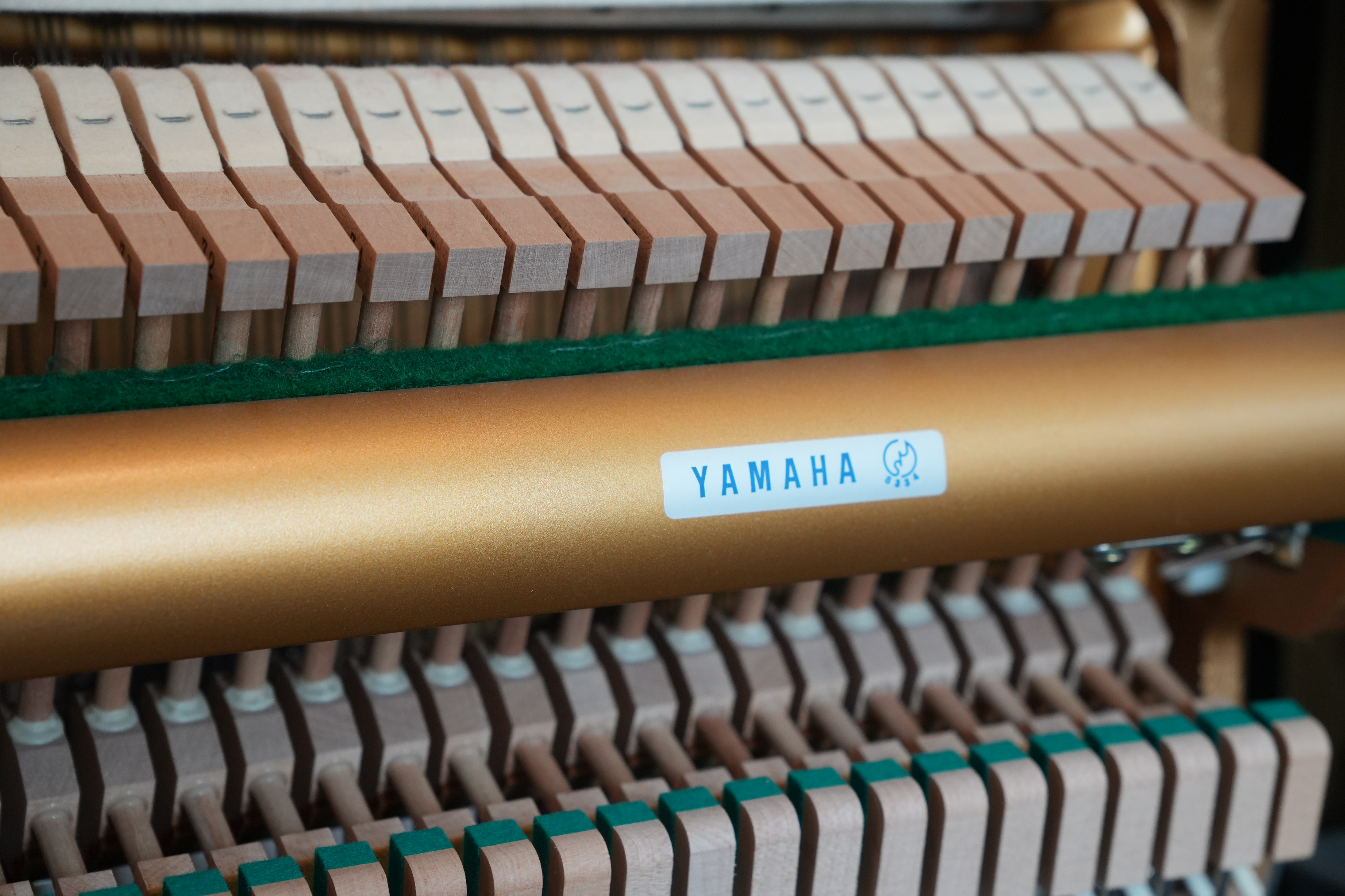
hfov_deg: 28.1
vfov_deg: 18.9
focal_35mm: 72
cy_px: 448
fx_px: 2689
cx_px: 672
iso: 800
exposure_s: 1/80
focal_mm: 48
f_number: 4
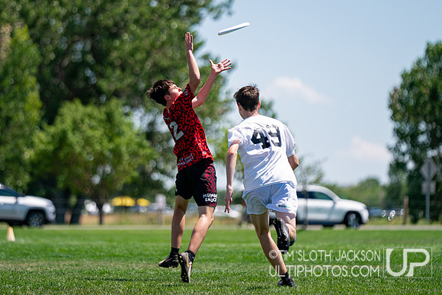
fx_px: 3287
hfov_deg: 7.7
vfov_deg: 5.1
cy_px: 104
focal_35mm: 268
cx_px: 209
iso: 640
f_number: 2.8
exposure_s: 1/8000
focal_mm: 200
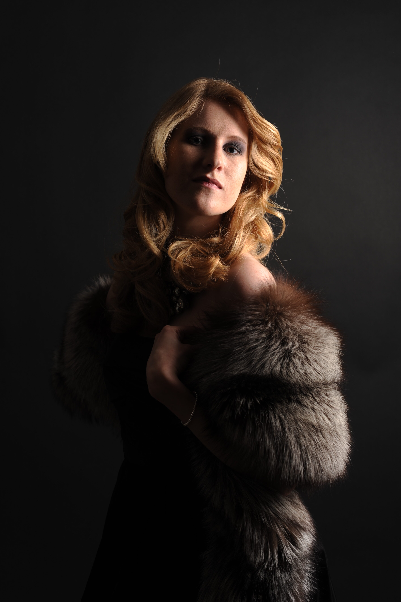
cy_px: 301
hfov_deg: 27.0
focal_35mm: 50
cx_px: 200
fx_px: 836
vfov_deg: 39.6
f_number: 6.3
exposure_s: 1/80
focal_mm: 50
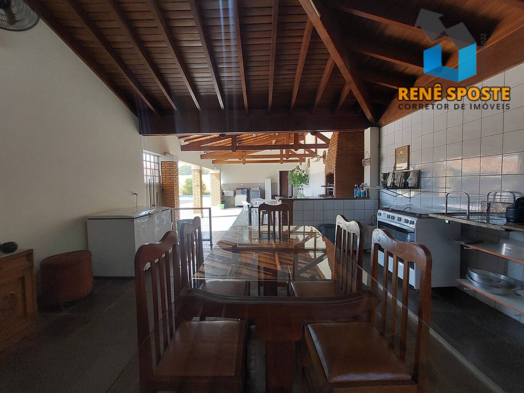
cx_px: 262
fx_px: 197
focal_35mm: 13
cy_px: 196
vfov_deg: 89.9
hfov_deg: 106.2
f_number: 2.2
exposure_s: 1/60
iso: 64
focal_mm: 1.74
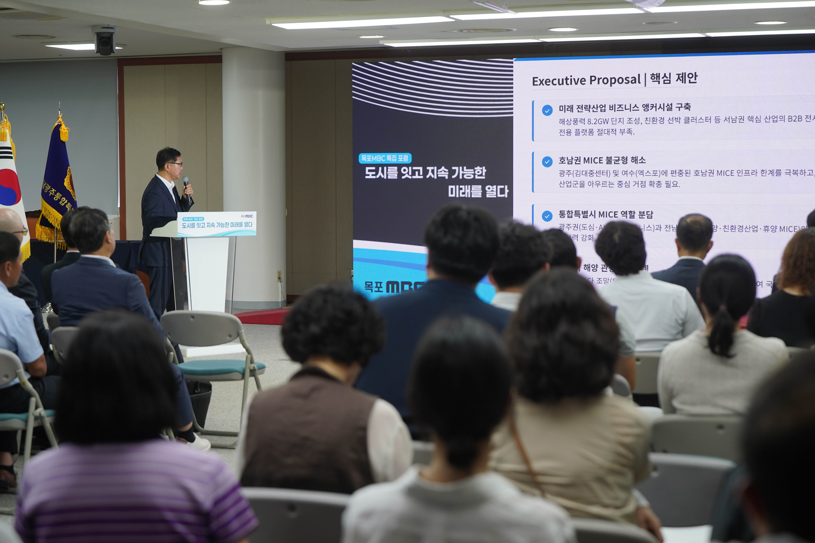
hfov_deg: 28.8
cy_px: 272
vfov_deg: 19.5
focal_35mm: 70
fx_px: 1585
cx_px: 408
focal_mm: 70
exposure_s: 1/160
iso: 500
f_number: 4
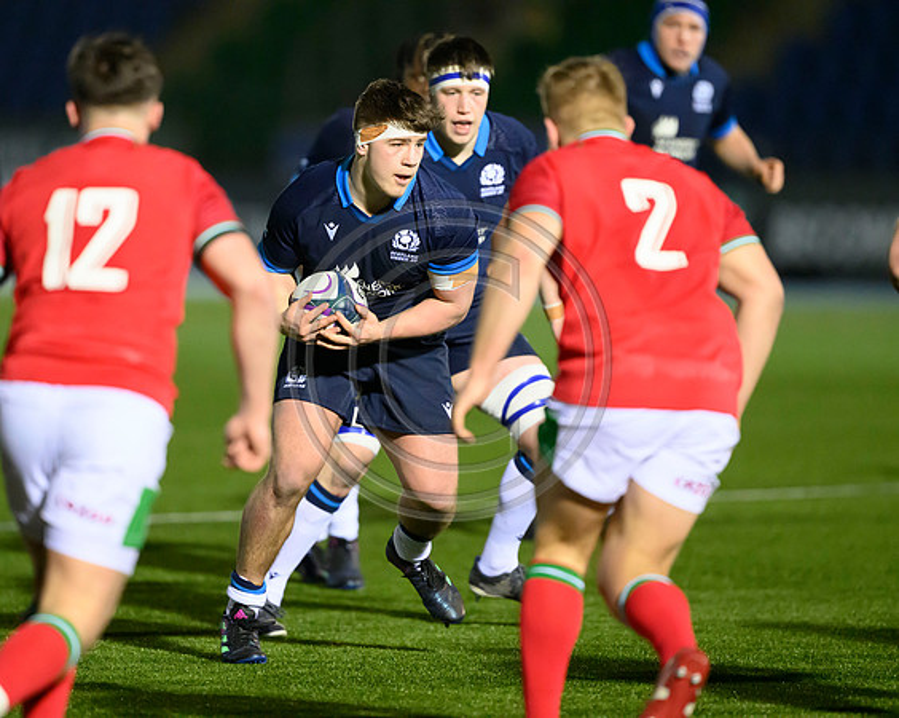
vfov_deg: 3.4
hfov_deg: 4.3
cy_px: 359
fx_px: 11952
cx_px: 361
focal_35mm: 450
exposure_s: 1/2000
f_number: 3.2
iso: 10000
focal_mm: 400
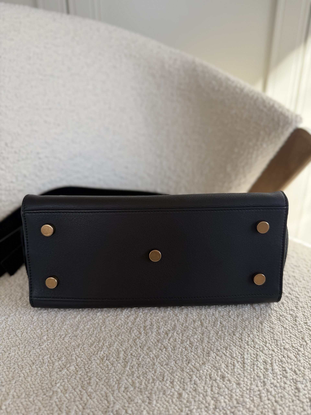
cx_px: 156
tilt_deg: -23.4
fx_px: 287
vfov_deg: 71.6
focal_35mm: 24
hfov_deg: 56.8
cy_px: 208
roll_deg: -0.3
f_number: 1.78
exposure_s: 1/240
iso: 64
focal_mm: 6.76
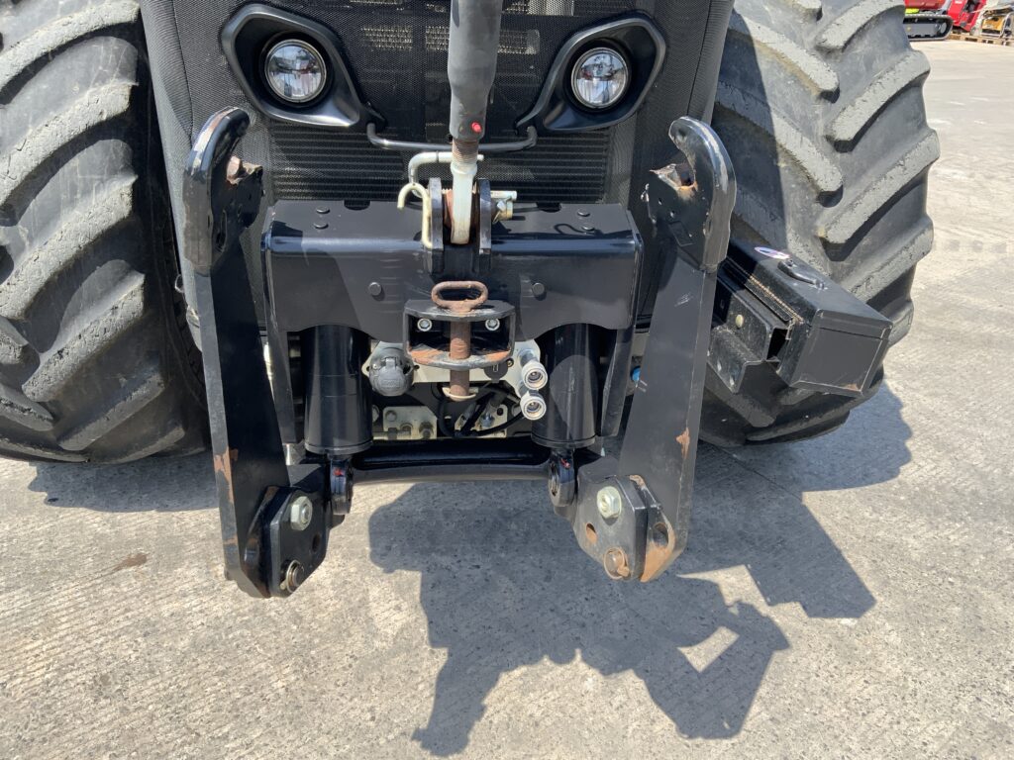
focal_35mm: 29
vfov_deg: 48.2
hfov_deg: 61.7
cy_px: 380
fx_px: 849
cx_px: 507
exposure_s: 1/593
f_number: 1.8
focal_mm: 3
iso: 16
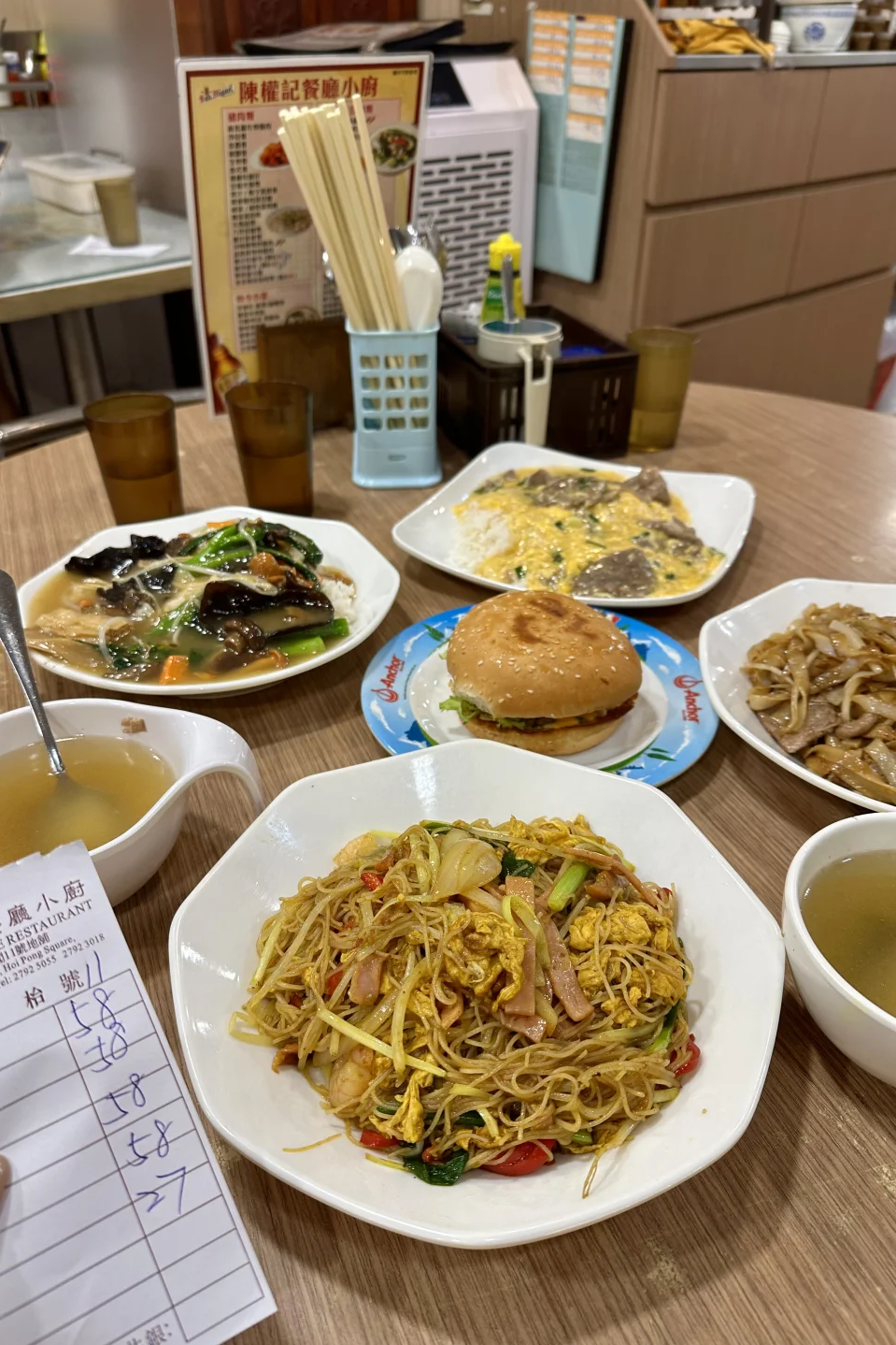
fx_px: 933
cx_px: 435
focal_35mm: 25
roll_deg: -0.8
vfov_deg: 71.5
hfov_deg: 51.3
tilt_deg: -34.6
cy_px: 672
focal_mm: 6.86
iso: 100
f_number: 1.78
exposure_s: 1/100
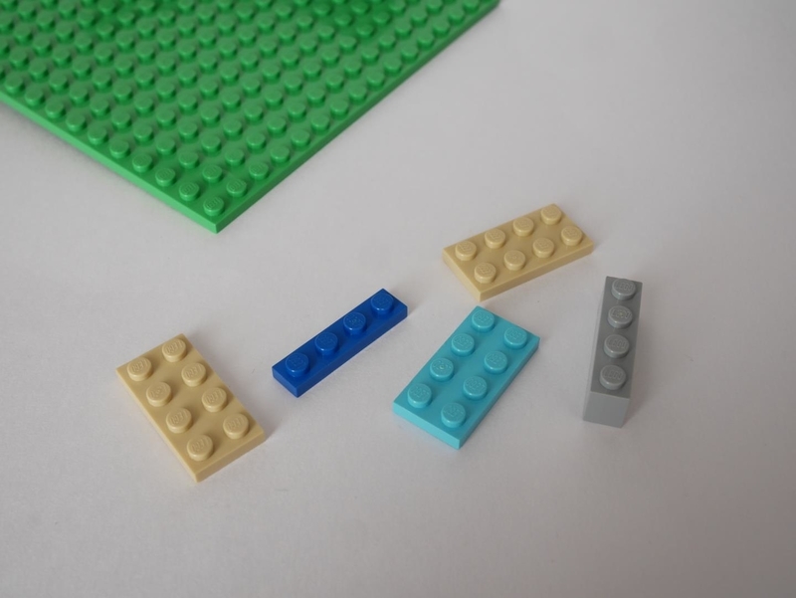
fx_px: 920
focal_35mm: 40
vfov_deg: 36.0
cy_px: 299
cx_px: 398
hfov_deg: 46.8
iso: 400
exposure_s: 1/60
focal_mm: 20
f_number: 6.3
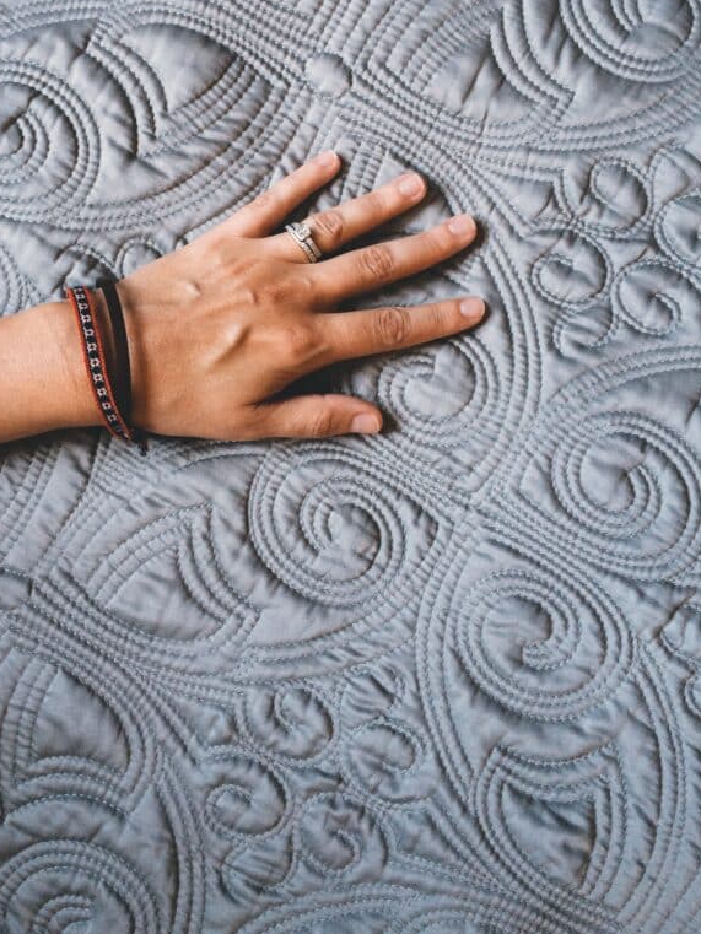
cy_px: 323
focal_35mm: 39
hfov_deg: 36.6
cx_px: 264
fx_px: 1053
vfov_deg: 47.2
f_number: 2.2
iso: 160
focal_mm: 4.15
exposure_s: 1/30
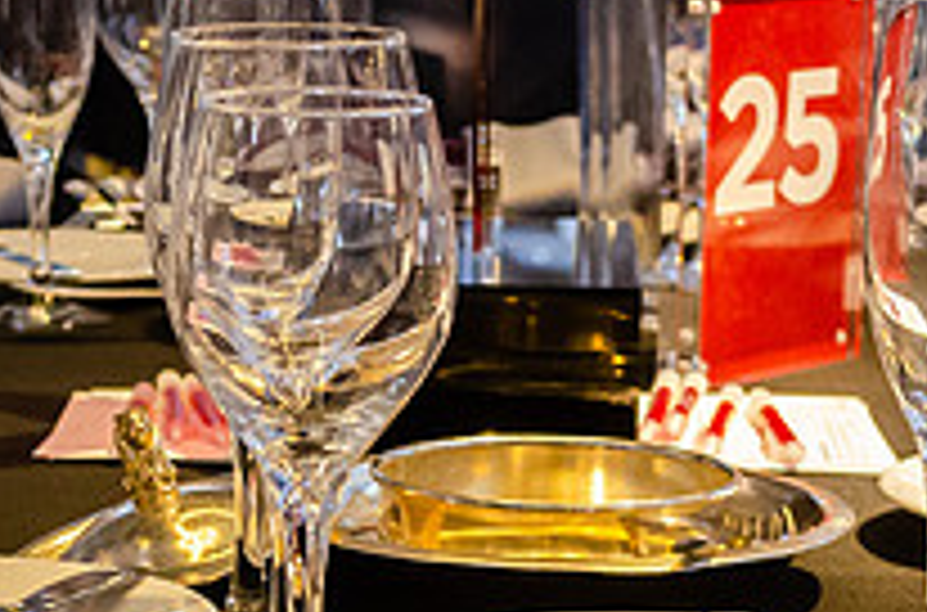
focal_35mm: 139
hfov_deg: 14.8
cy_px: 513
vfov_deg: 9.8
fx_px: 3568
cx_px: 315
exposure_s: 1/25
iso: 3200
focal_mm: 32
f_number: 4.8
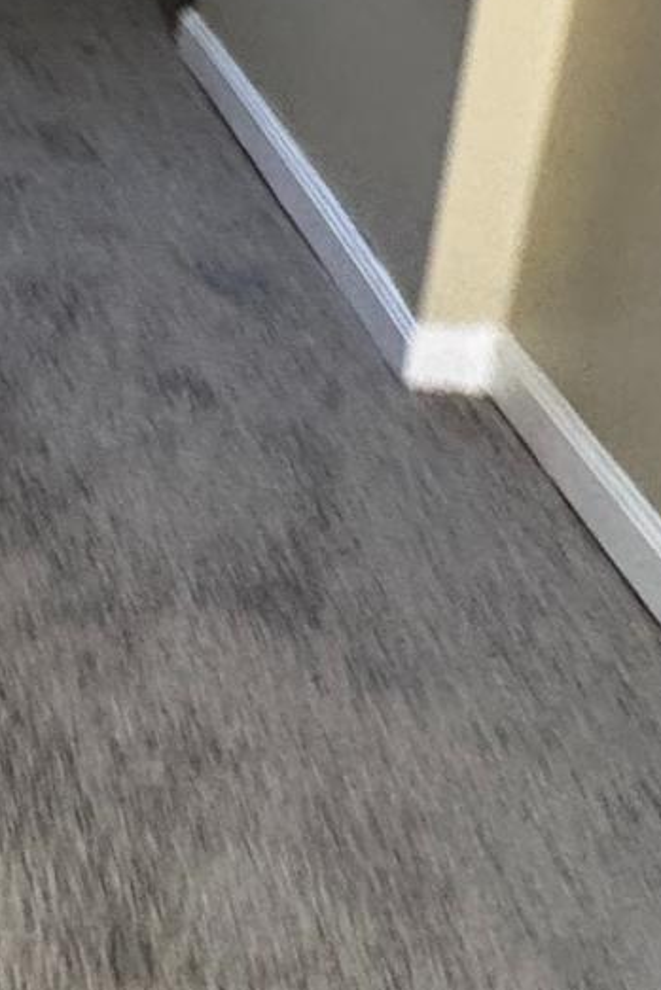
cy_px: -117
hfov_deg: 17.4
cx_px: -644
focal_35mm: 57
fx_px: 1569
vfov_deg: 31.0
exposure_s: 1/66
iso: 320
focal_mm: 2.22
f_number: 2.2
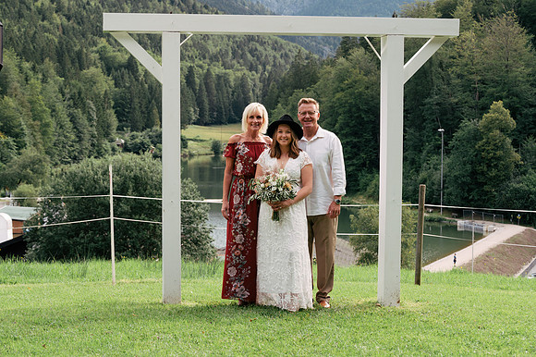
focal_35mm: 70
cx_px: 268
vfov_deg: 19.4
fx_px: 1042
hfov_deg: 28.9
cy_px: 178
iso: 500
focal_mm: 70
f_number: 8
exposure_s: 1/250
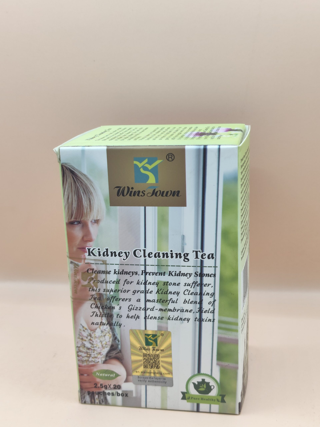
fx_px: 616
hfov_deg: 29.1
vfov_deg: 38.2
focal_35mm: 50
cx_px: 160
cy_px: 214
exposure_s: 1/100
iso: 190
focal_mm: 5.56
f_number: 1.88
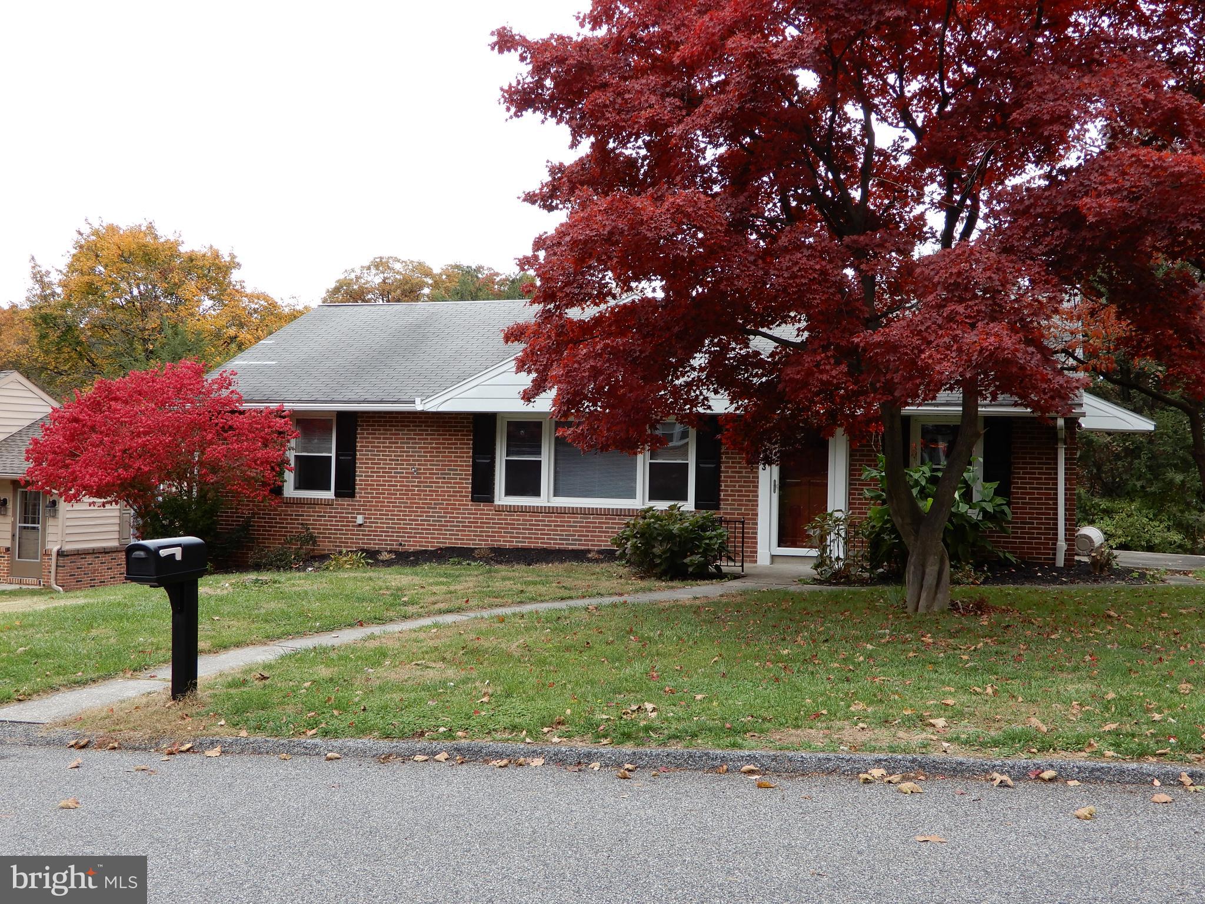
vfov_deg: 37.7
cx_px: 602
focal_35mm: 38
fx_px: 1323
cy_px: 452
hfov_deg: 49.0
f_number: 4
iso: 80
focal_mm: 6.8
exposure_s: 1/125
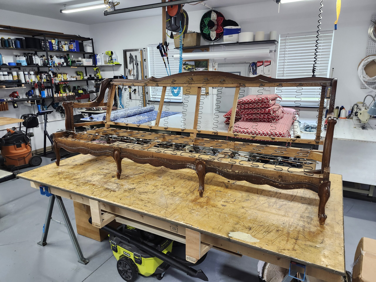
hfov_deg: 73.9
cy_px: 141
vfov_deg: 58.9
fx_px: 250
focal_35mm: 23
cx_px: 188
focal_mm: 5.54
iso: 160
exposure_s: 1/120
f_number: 1.8
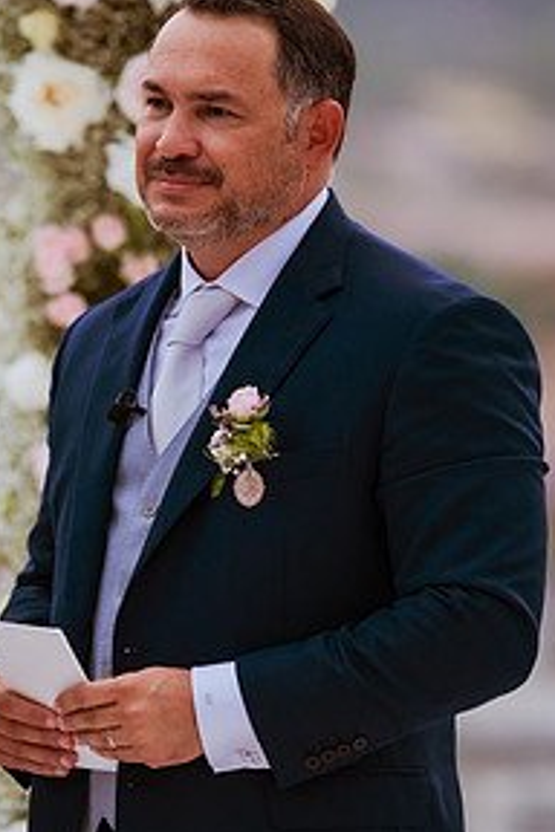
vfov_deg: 7.2
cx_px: 9
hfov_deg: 4.8
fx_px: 6590
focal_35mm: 285
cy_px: 325
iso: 800
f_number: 1.8
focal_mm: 135
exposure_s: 1/1600
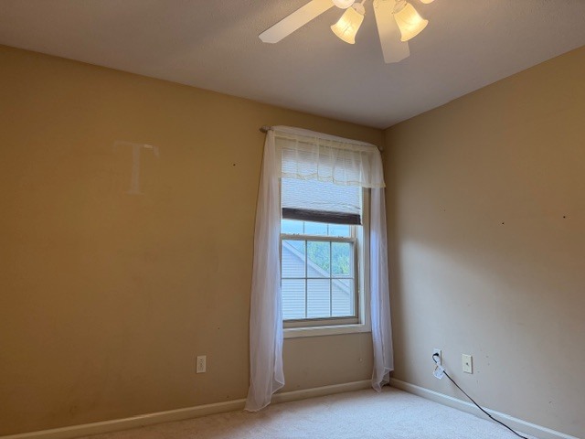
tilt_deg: +7.6
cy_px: 220
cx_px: 292
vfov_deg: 56.8
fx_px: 406
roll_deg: +1.0
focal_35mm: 24
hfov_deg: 71.6
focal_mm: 6.76
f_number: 1.78
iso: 200
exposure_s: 1/237
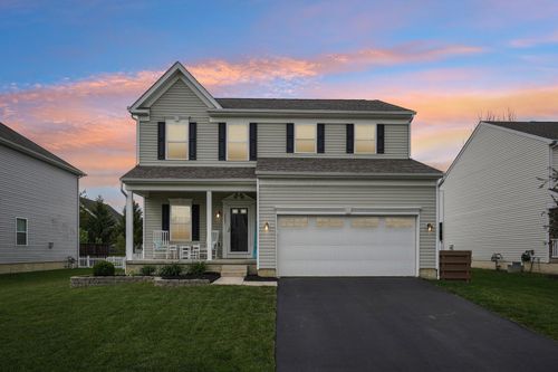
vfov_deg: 57.2
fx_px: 341
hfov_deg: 78.6
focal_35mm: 22
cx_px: 279
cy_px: 186
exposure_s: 1/250
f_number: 8
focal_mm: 22
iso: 100
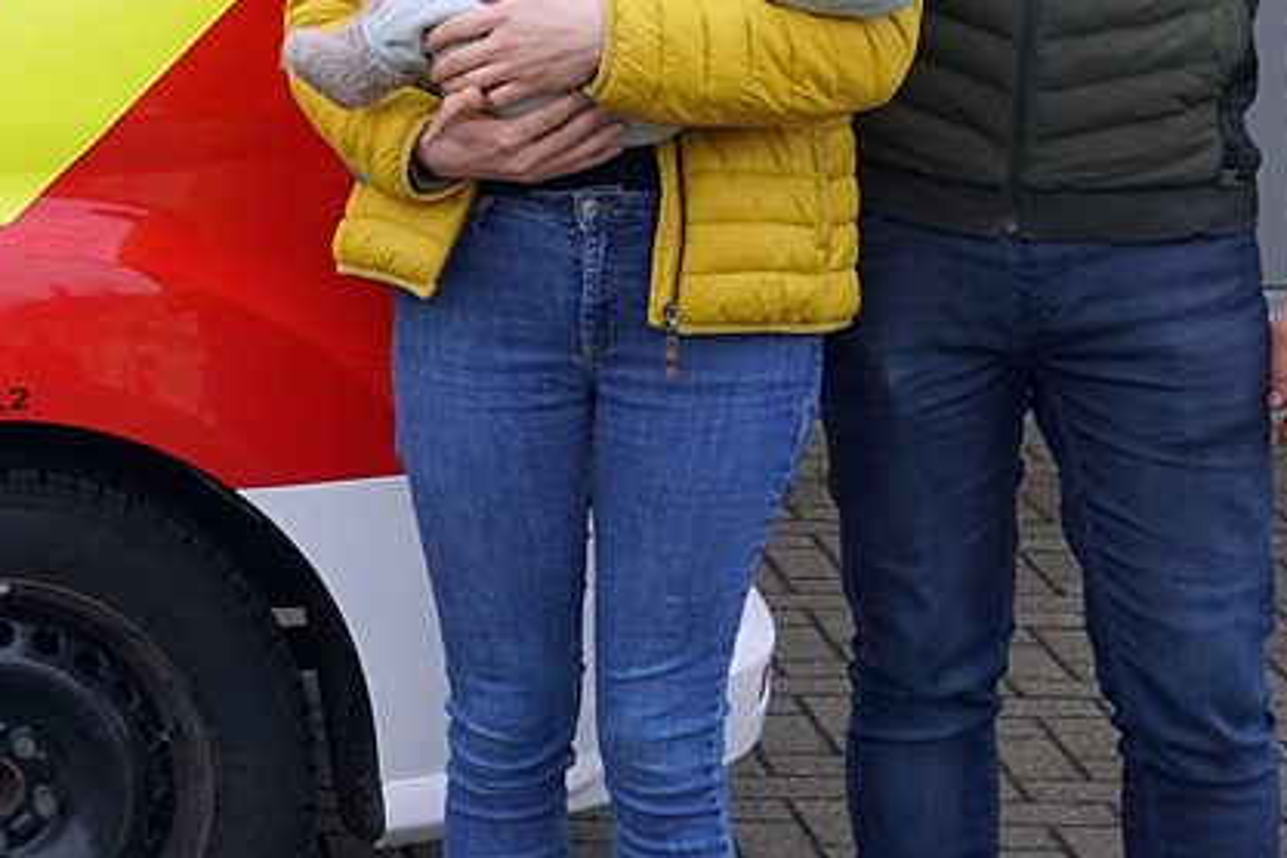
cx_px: -296
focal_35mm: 121
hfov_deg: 16.2
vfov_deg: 11.3
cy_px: 198
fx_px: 4325
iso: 640
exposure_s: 1/160
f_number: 4.5
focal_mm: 28
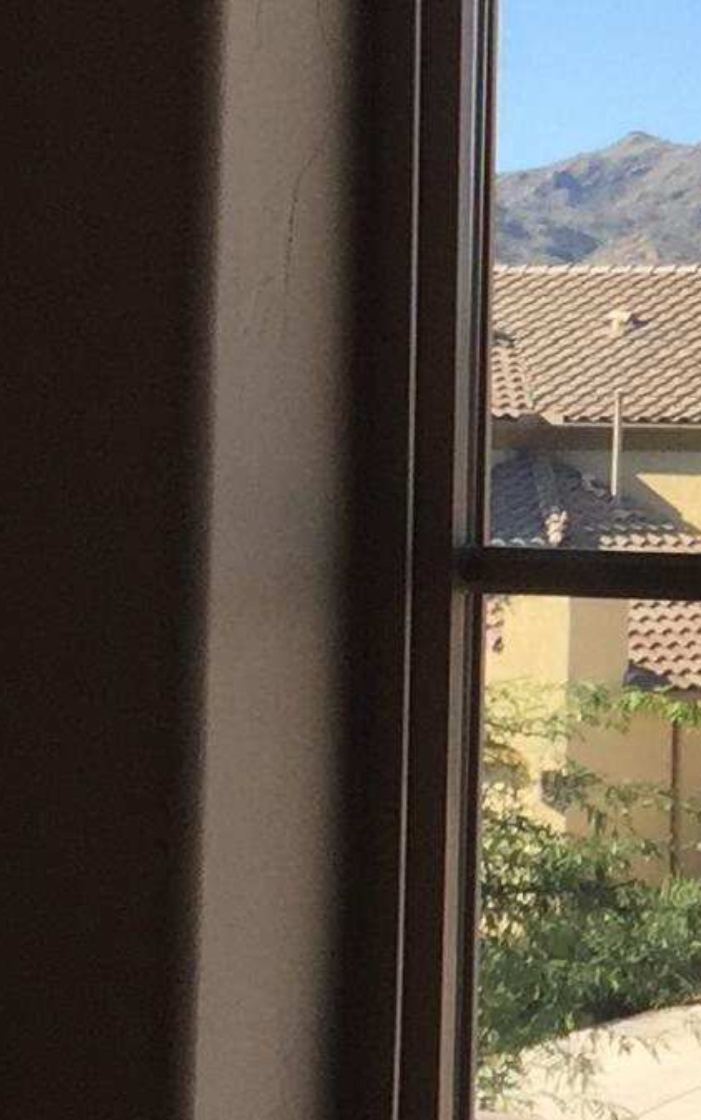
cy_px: 434
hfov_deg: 8.6
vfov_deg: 15.2
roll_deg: -0.8
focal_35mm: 137
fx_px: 4185
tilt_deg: +2.2
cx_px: 1772
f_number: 2.2
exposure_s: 1/842
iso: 32
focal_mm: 4.15
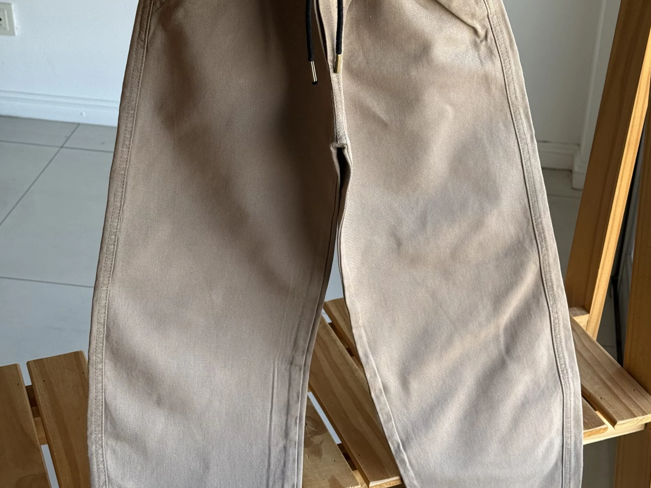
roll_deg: -1.5
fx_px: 1223
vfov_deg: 22.6
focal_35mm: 65
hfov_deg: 29.8
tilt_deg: -29.3
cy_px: 197
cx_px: 330
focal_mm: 6.76
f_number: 1.78
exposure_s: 1/184
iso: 80
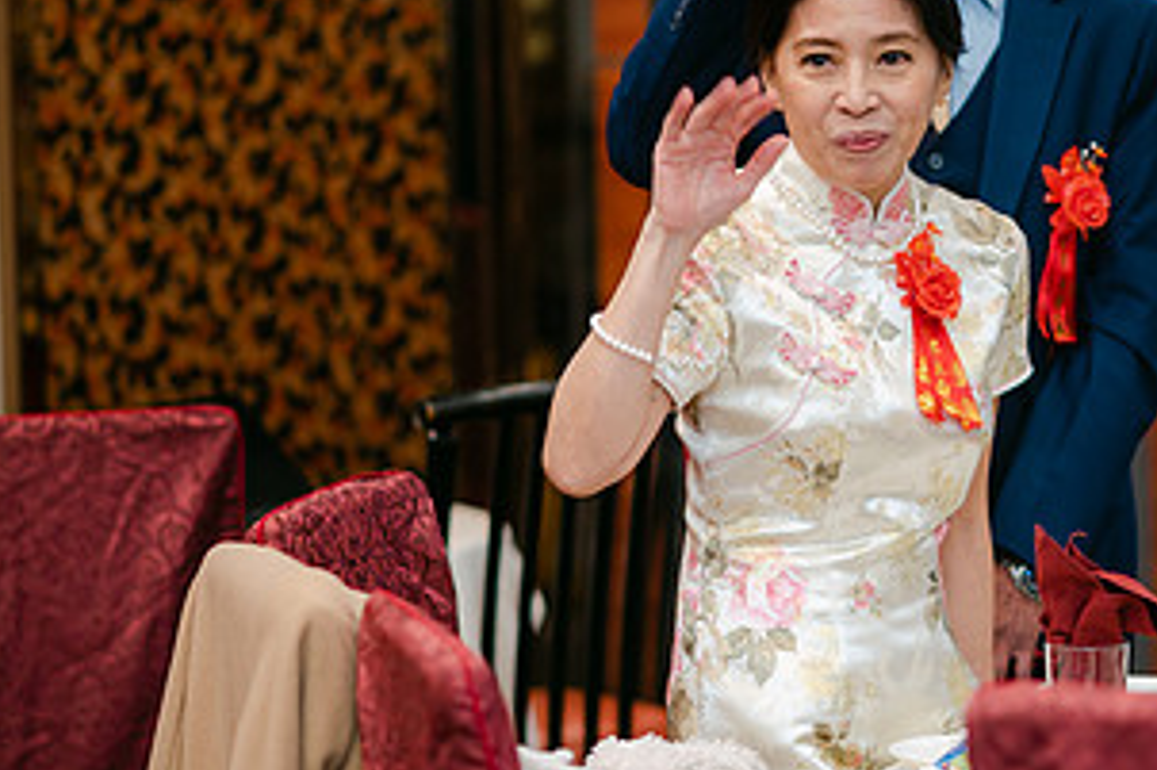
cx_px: 919
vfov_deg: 8.4
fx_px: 5236
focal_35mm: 163
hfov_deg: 12.6
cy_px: 287
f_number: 2
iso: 320
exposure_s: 1/125
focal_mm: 85
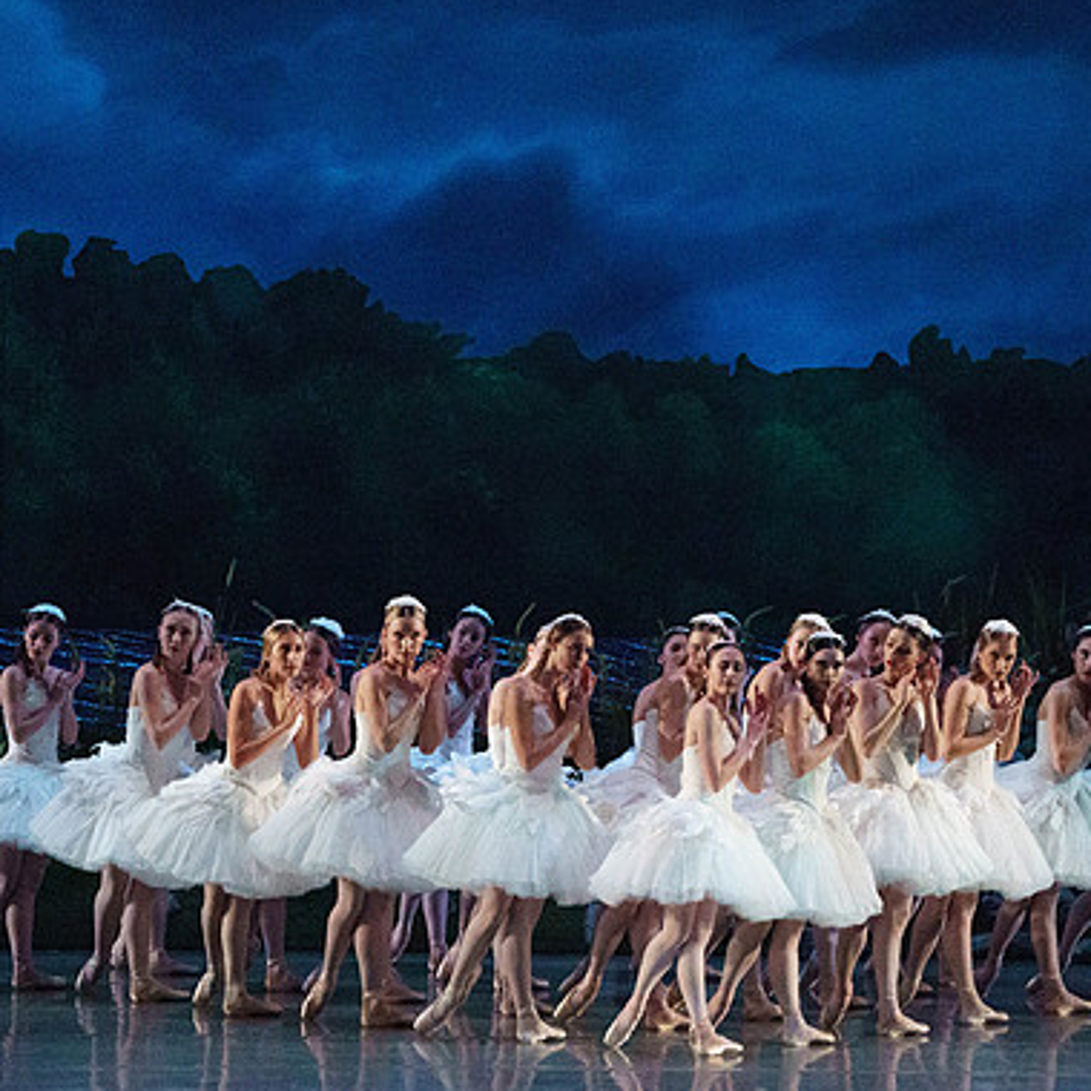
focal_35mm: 289
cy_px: 565
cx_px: 623
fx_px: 10305
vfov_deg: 6.1
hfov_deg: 6.1
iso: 8000
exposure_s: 1/250
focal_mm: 206
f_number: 5.6
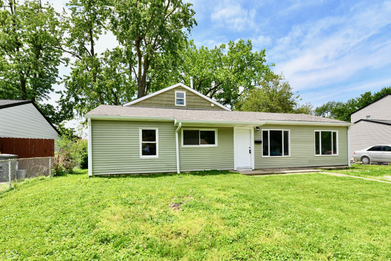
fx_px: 152
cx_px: 196
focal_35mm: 14
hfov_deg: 104.3
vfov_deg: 81.2
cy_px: 130
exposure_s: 1/500
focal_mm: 14
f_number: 11
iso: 640
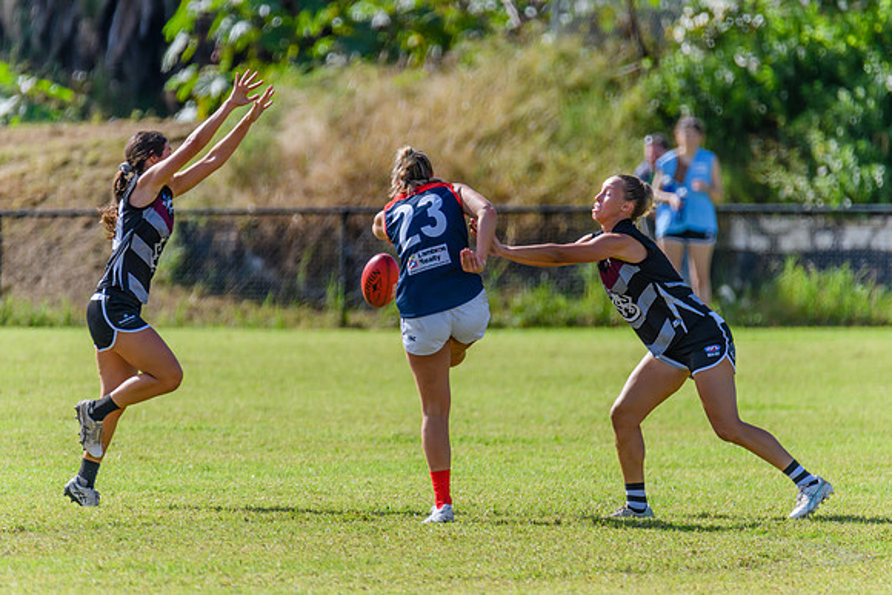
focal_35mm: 677
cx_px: 439
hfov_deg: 3.0
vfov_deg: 2.0
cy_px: 293
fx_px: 16788
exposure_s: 1/2000
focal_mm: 600
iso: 800
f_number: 6.3
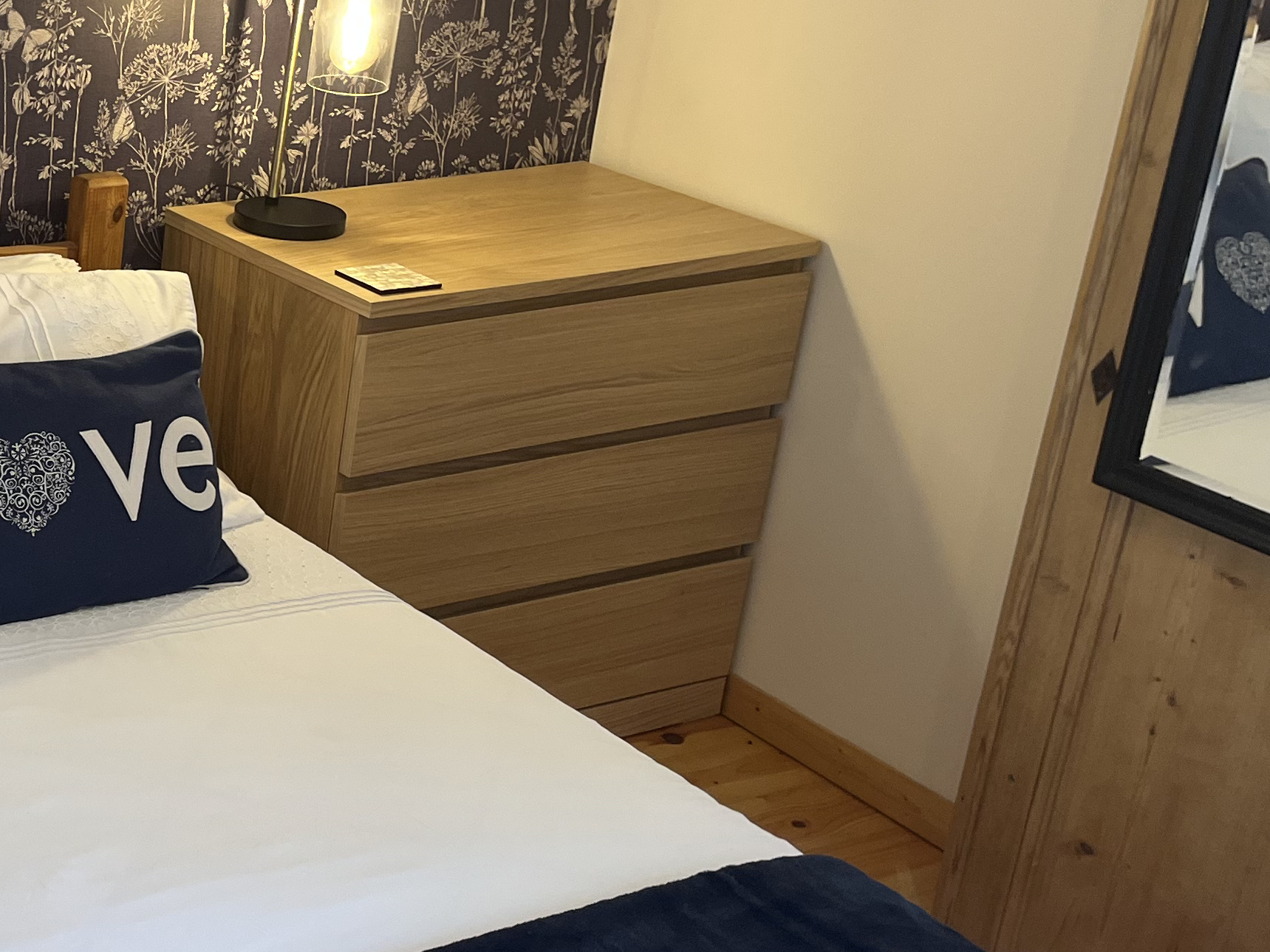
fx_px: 2238
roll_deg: -1.6
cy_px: 518
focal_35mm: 61
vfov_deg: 24.0
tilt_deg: -23.4
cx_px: -141
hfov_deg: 28.6
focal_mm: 5.1
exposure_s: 1/100
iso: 80
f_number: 1.6
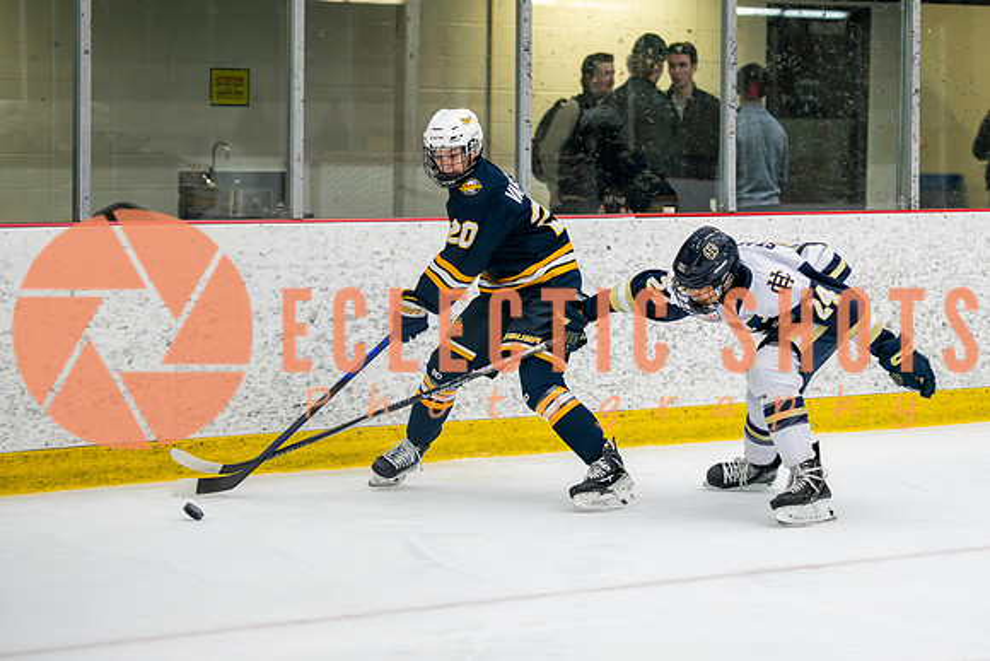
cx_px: 692
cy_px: 330
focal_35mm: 140
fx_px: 3844
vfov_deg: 9.8
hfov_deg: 14.6
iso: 2000
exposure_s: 1/640
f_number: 3.2
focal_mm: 100
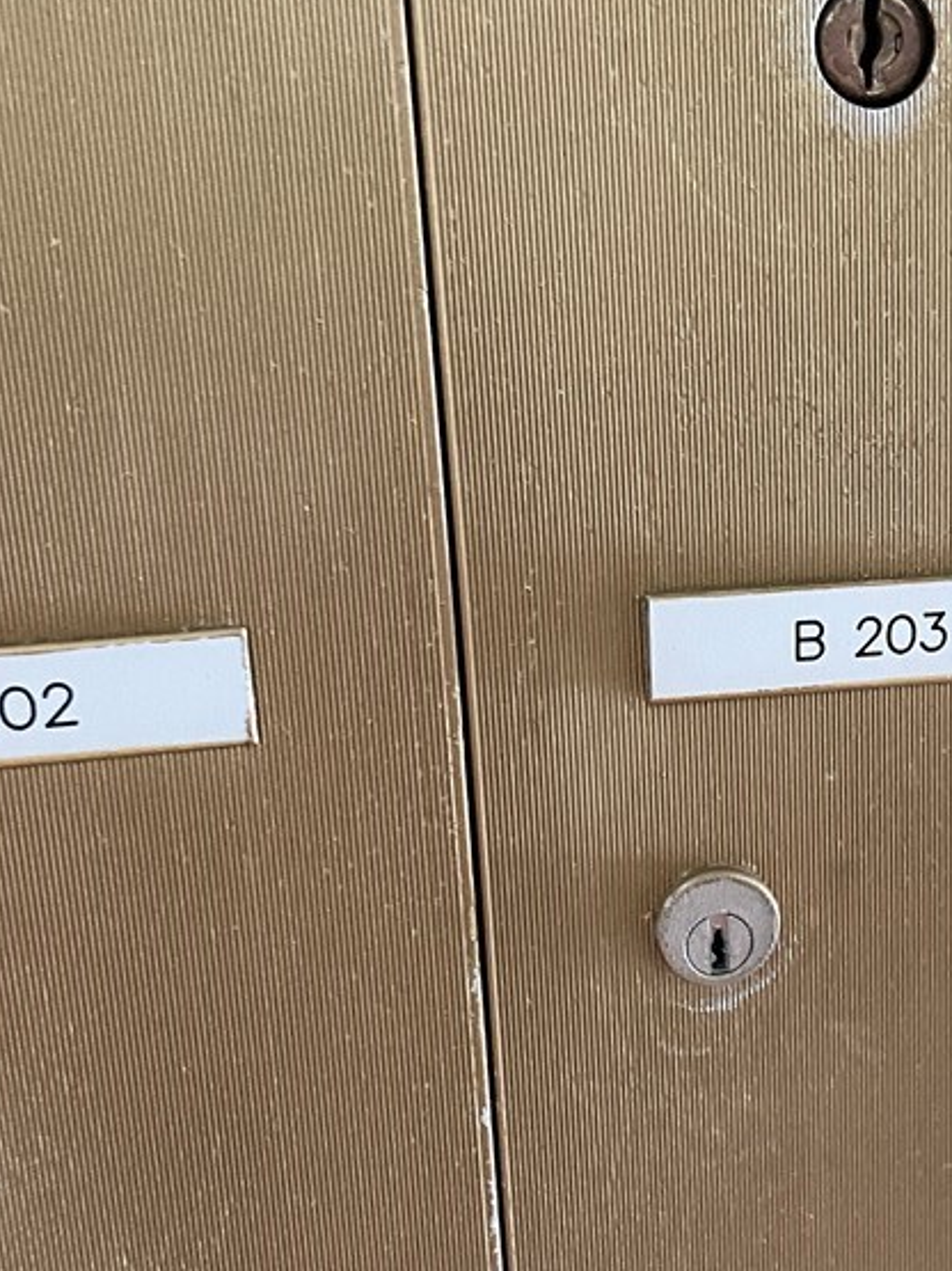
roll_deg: +2.1
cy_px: 632
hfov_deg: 29.3
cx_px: 812
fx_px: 1761
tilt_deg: -14.8
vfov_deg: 39.7
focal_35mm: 48
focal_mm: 4.2
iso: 500
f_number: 1.6
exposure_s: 1/60
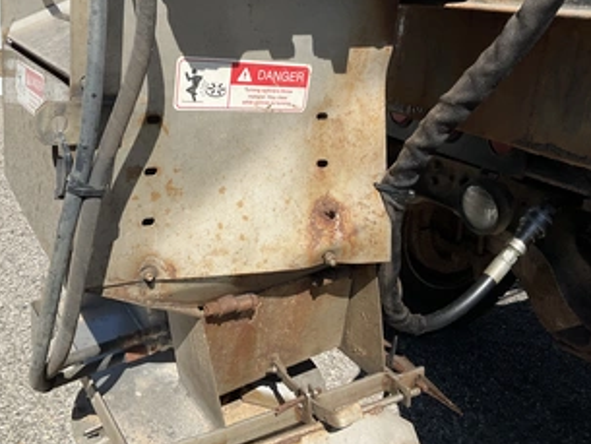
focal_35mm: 38
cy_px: 171
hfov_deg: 48.6
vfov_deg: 37.5
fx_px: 649
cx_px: 234
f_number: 1.8
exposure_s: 1/1848
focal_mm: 3
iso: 25
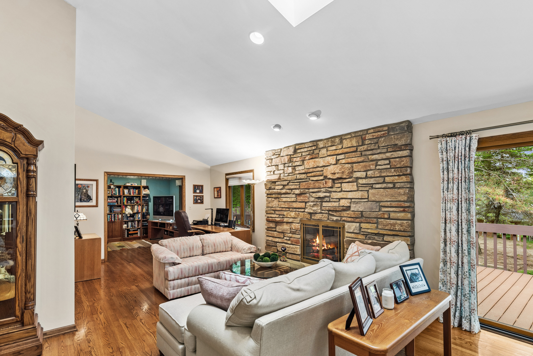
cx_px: 266
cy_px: 178
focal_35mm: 17
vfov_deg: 70.5
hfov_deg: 93.3
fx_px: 252
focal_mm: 17
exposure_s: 1/20
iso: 200
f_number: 8
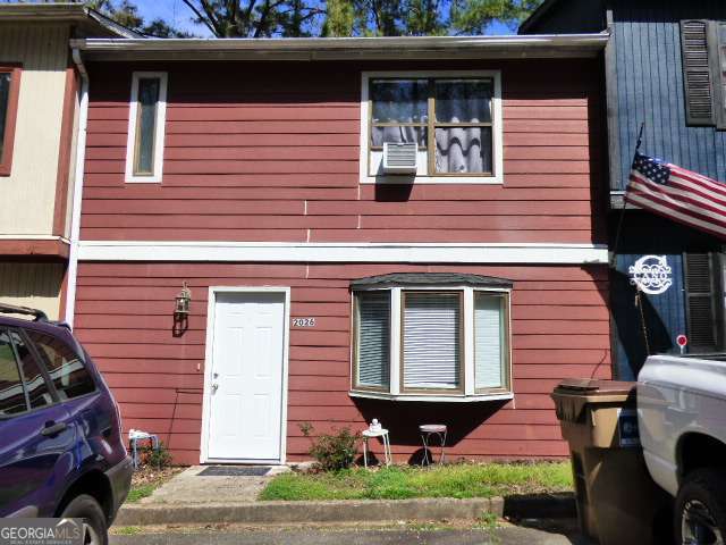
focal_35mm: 30
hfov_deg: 60.0
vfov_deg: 46.8
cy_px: 272
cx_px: 363
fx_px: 629
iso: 250
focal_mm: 5.29
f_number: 3.3
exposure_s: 1/1600
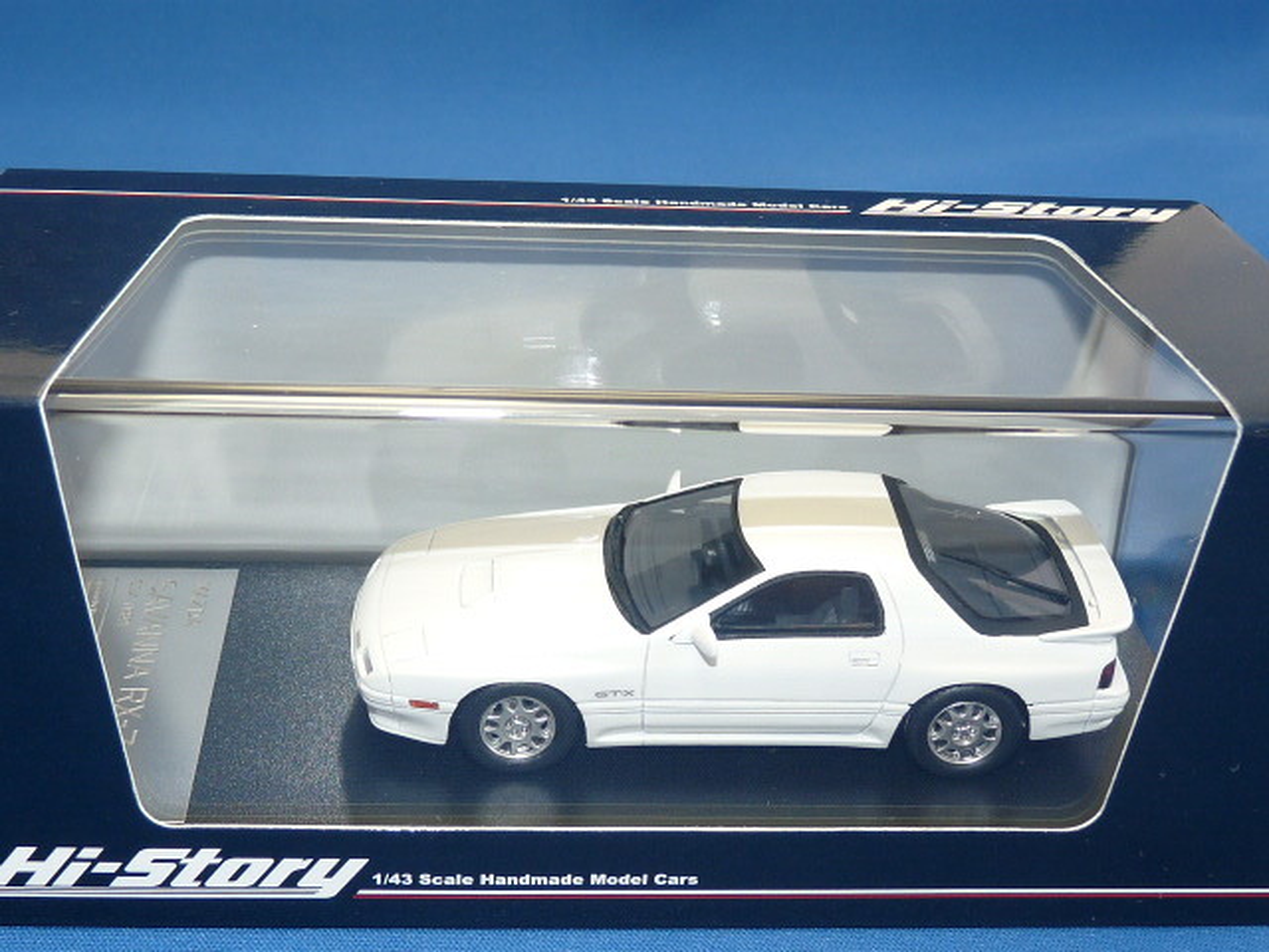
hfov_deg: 36.2
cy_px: 476
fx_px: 1943
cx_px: 634
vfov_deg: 27.5
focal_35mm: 53
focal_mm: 5.4
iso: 100
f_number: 3
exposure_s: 1/30
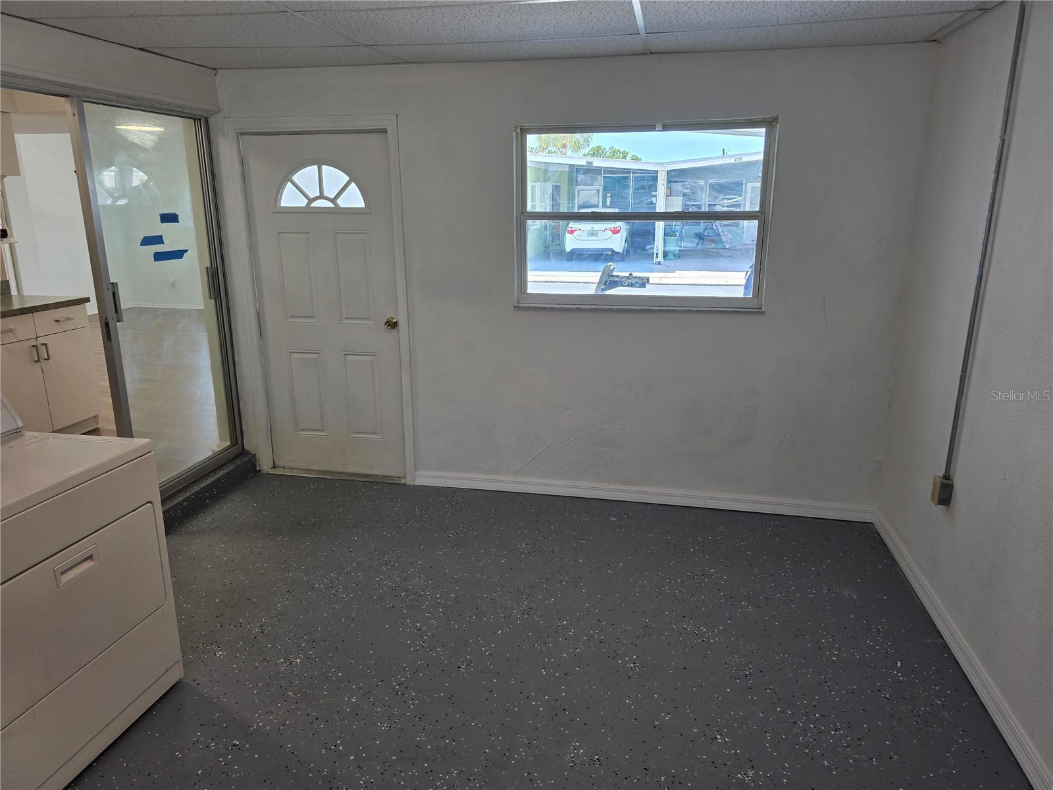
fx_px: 700
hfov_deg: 73.9
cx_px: 526
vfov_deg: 58.9
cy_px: 395
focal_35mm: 23
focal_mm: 6.3
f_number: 1.7
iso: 50
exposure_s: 1/120
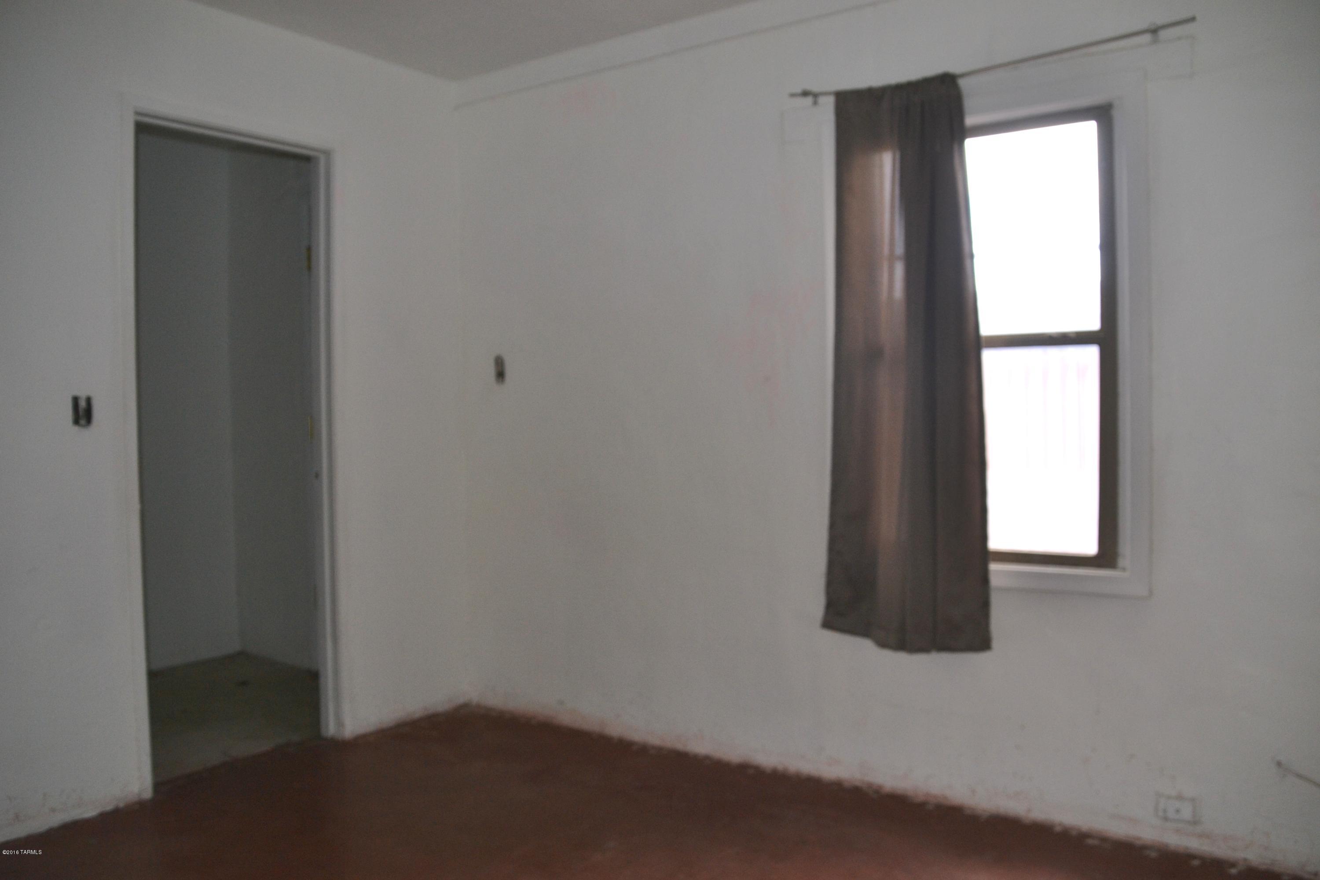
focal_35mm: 30
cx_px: 660
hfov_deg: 61.9
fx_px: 1100
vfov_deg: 43.6
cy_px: 440
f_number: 4
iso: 360
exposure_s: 1/125
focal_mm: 20
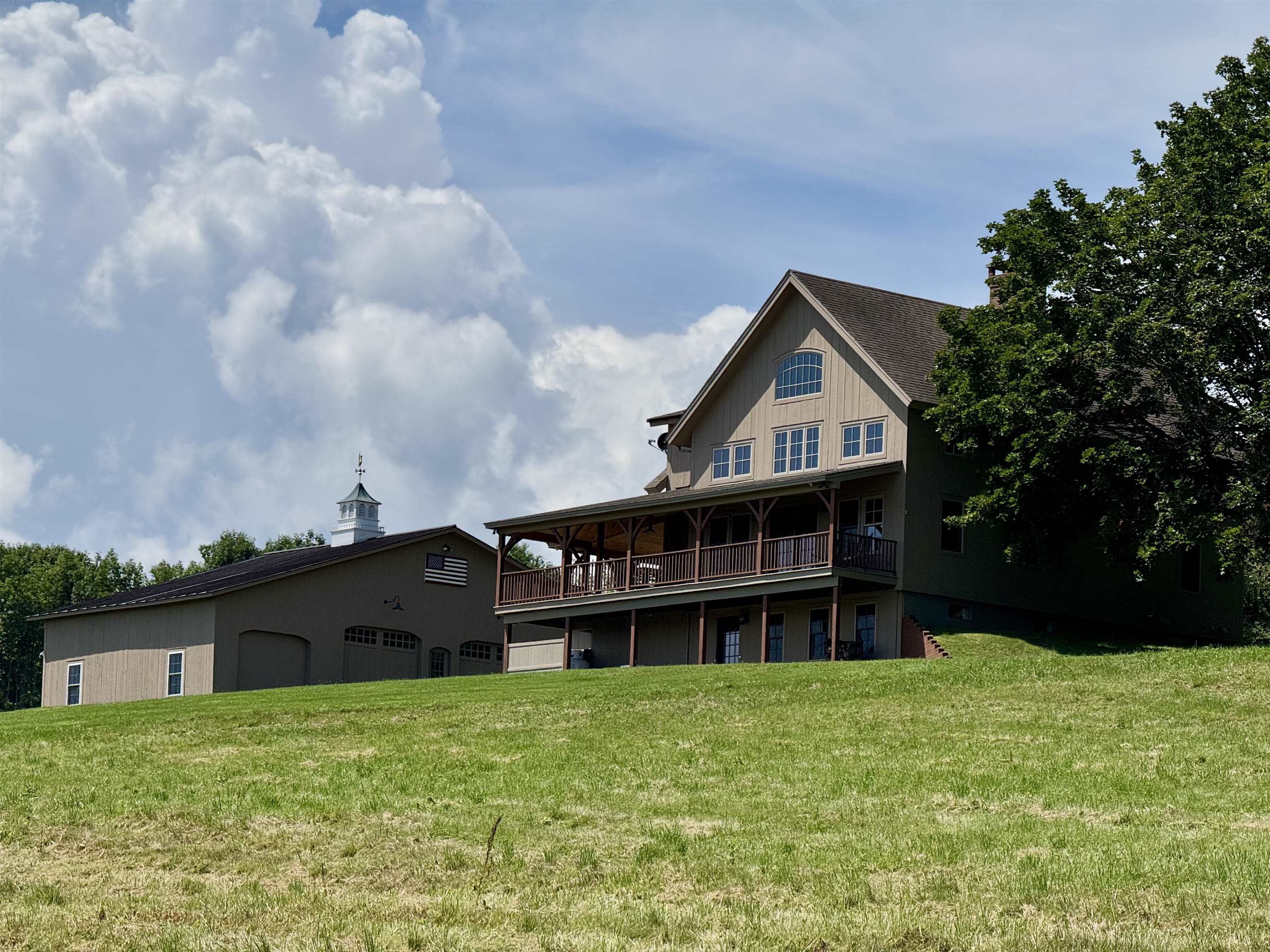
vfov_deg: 12.3
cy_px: 476
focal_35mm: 120
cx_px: 635
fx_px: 4403
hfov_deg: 16.4
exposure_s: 1/4651
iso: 50
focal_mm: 15.66
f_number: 2.8
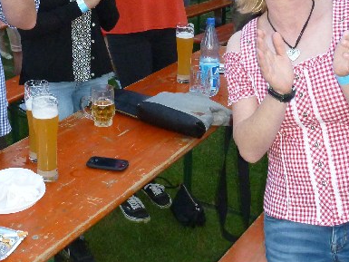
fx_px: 635
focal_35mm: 63
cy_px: 72
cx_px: 122
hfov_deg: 30.5
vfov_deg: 23.1
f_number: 3.3
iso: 400
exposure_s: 1/60
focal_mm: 4.9
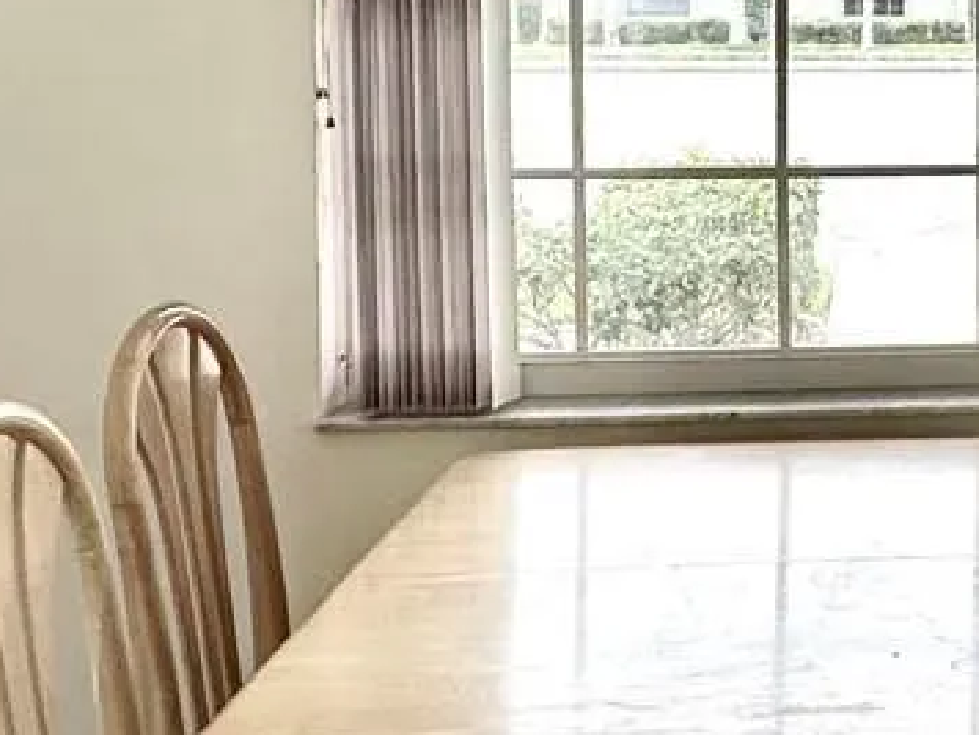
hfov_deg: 27.4
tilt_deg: -3.6
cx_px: 1150
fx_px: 1782
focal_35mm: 63
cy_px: 85
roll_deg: -0.7
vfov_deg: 22.8
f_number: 2.2
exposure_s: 1/290
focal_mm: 2.22
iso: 40
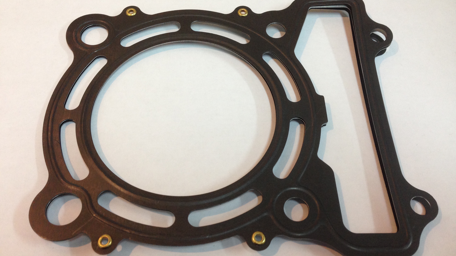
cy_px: 136
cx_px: 228
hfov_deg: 55.3
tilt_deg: -61.2
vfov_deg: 32.8
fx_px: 435
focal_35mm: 36
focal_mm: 4.12
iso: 125
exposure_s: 1/20
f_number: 2.4
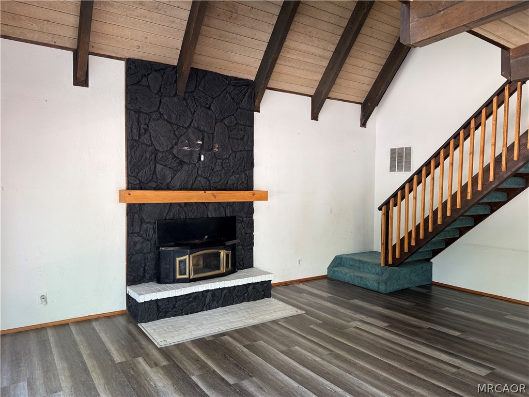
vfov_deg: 56.8
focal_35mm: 24
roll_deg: -0.1
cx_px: 264
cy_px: 198
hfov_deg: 71.6
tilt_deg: -1.5
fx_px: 367
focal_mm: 6.76
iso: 160
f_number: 1.78
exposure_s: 1/121
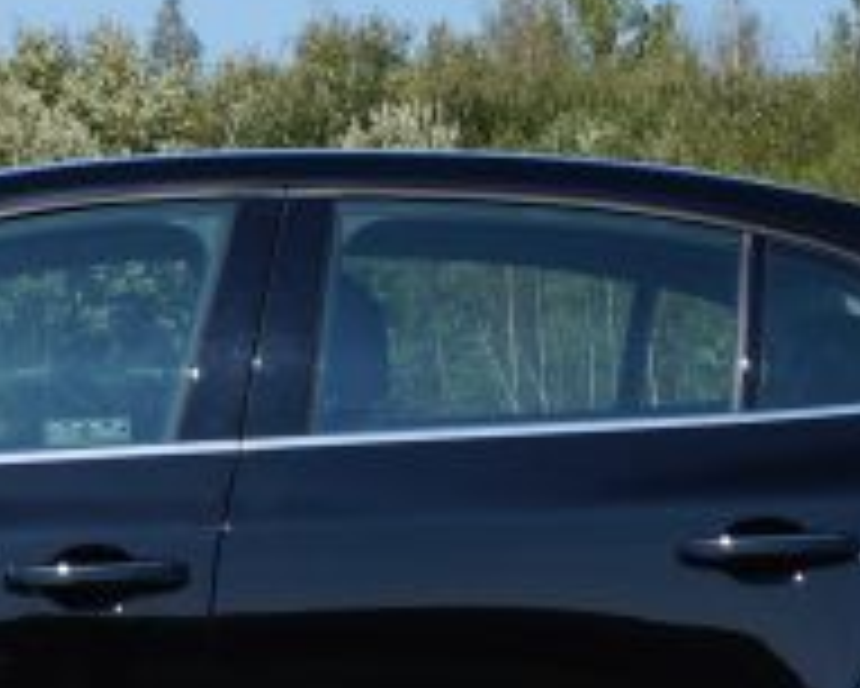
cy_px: -49
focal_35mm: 151
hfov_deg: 12.7
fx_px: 3845
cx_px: 90
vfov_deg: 10.1
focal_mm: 20
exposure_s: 1/125
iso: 100
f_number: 13
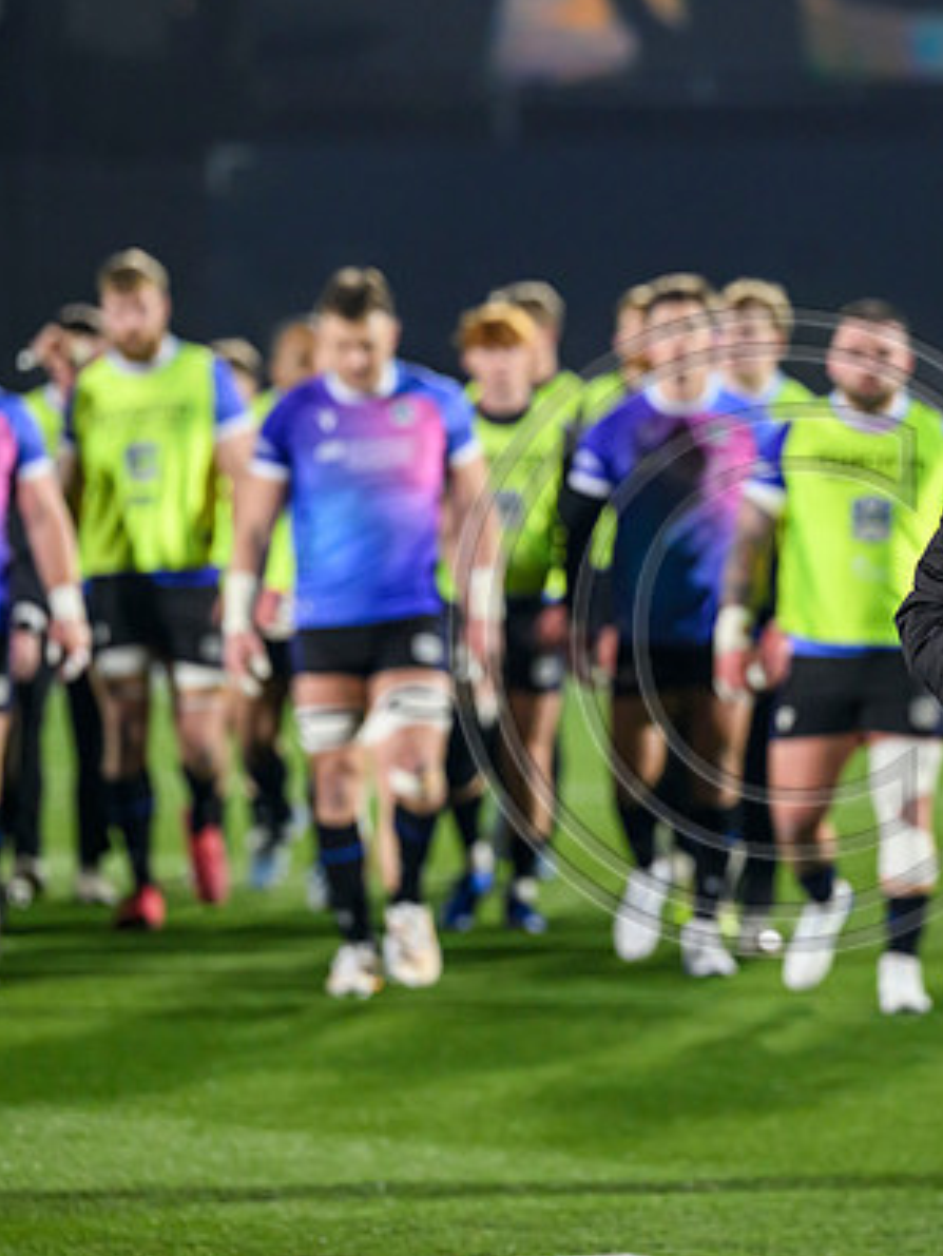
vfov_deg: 6.0
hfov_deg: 4.5
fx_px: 12016
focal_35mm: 331
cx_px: 932
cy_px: 559
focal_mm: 200
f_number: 4
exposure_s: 1/800
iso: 3200
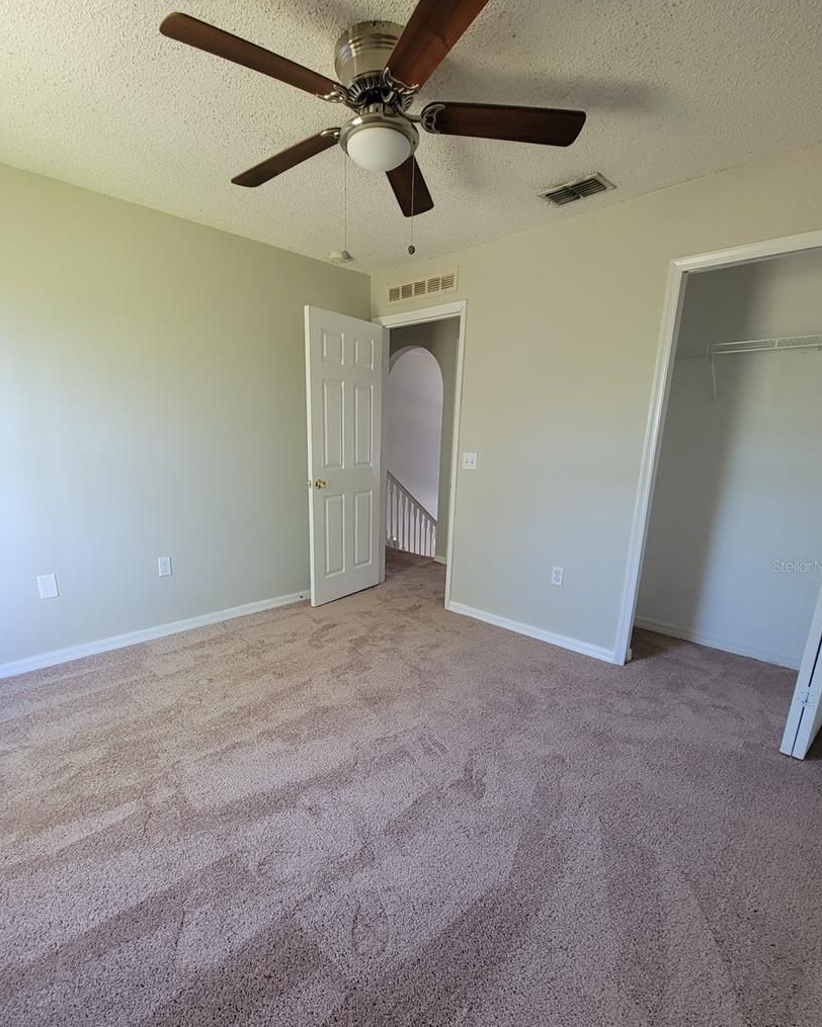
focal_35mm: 15
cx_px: 389
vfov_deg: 96.5
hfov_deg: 84.0
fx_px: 456
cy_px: 566
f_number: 2.2
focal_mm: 2.2
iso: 320
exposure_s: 1/59
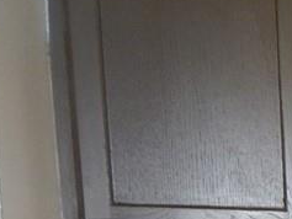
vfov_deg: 13.9
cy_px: 395
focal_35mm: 95
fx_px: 802
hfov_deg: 15.9
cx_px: 595
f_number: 3
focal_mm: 4
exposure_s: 1/30
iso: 200
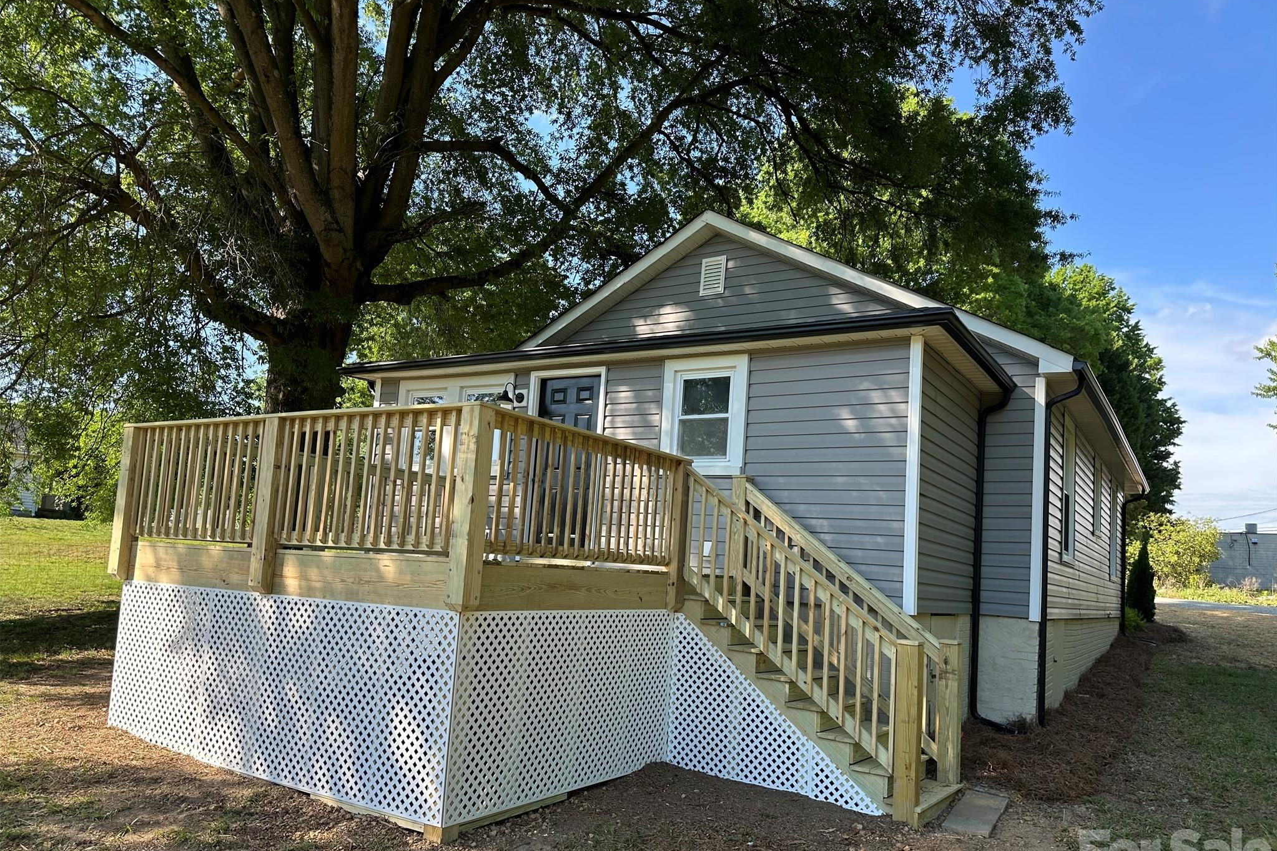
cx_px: 639
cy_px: 473
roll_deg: -4.4
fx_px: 887
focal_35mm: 25
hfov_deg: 71.5
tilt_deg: +6.5
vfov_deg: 51.2
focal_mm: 6.86
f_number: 1.78
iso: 80
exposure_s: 1/971
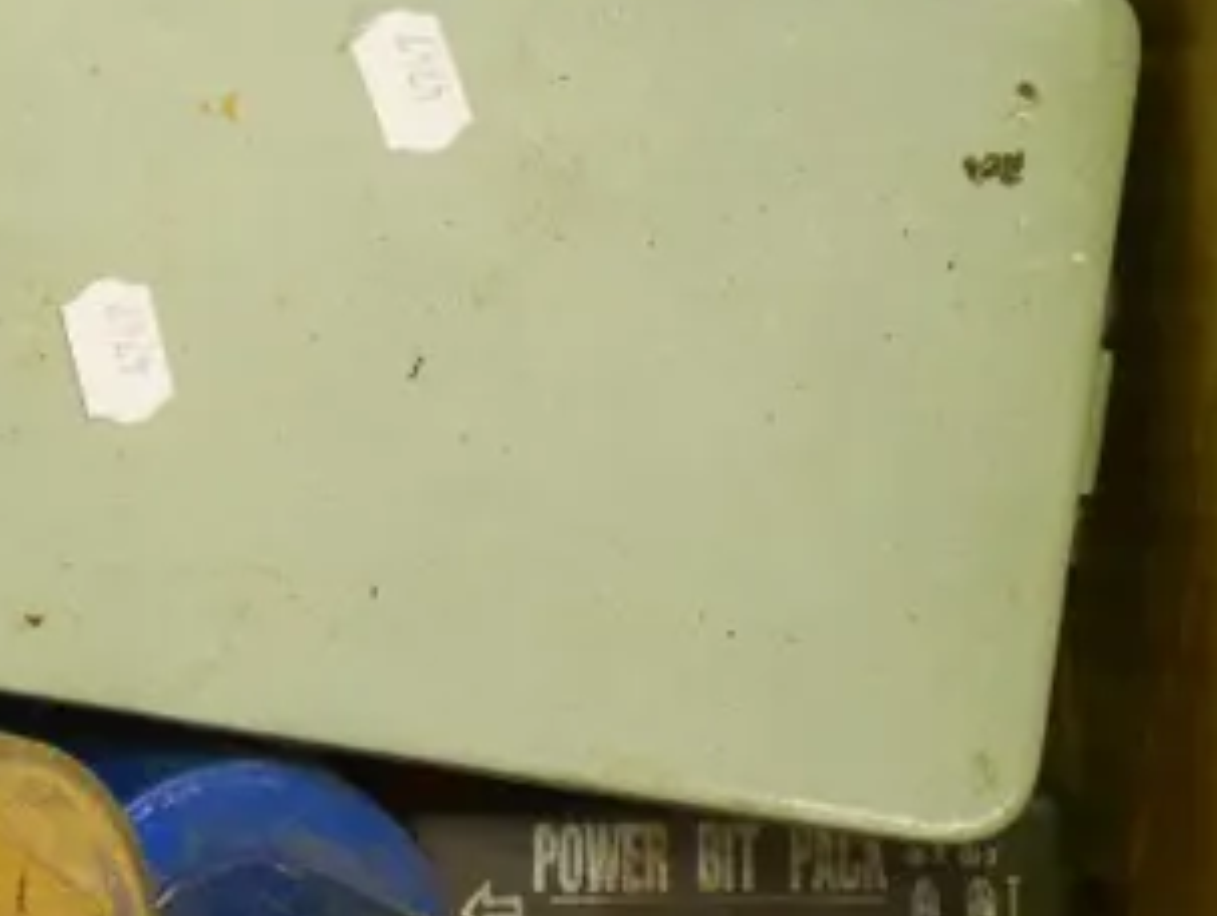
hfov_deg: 8.9
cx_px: -659
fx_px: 7603
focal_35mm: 216
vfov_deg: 6.9
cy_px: -135
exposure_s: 1/125
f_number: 5.6
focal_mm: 32
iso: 3200
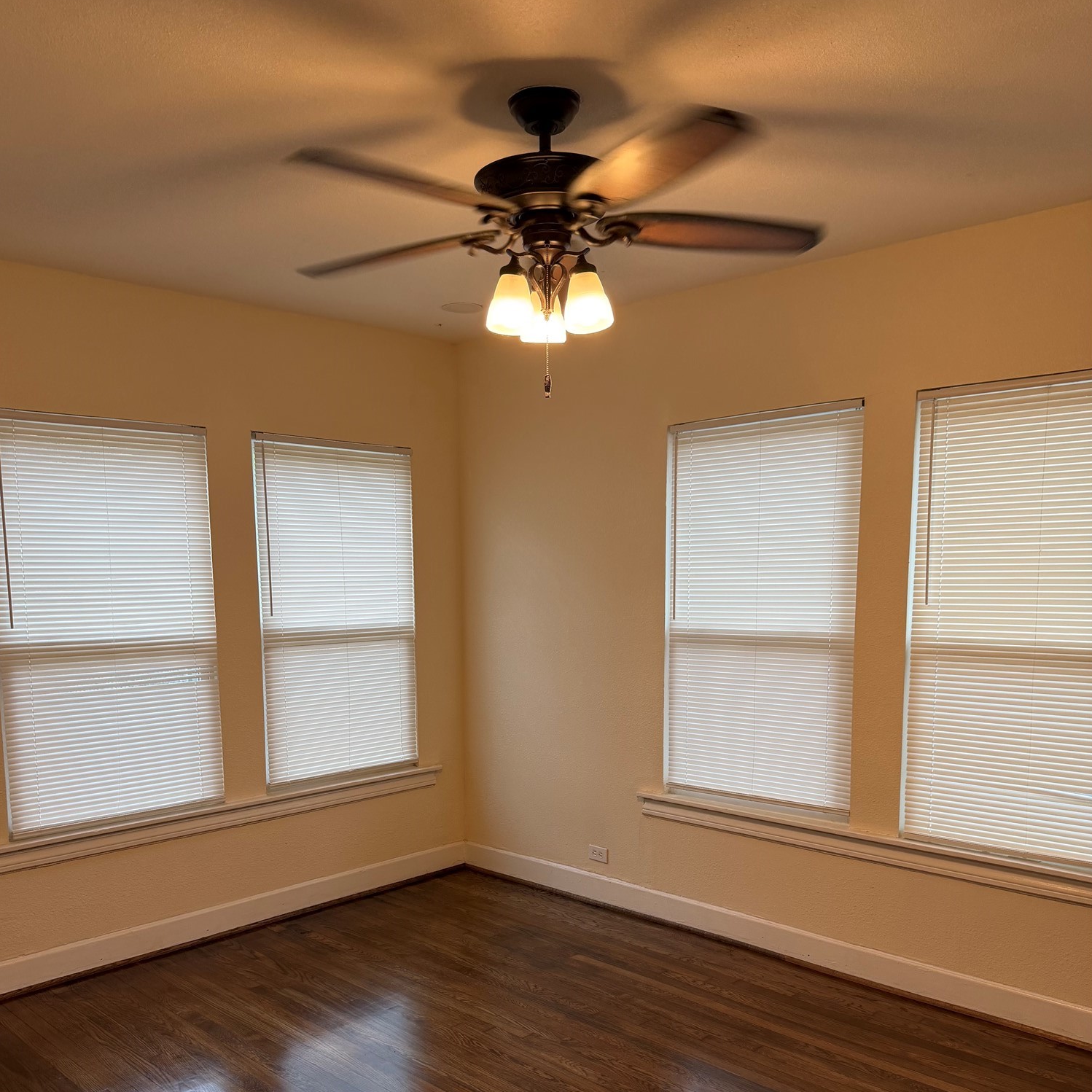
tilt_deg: -7.4
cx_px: 536
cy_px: 708
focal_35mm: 29
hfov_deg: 55.6
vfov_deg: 54.7
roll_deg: +0.3
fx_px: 1035
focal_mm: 6.76
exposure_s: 1/120
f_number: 1.78
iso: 125
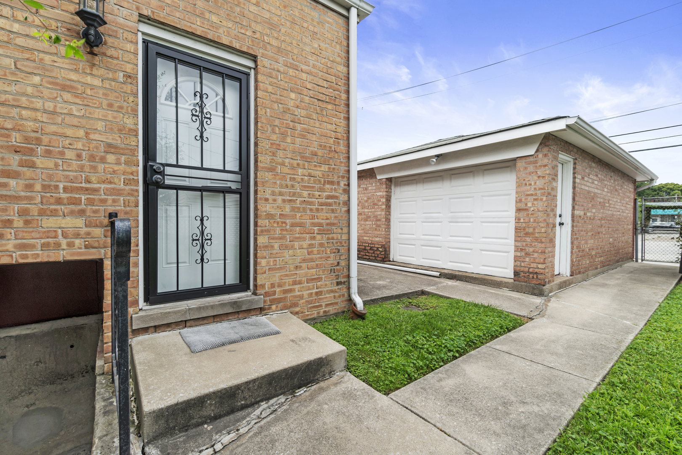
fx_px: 284
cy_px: 228
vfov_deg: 77.3
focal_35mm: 15
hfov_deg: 100.4
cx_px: 341
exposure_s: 1/40
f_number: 9
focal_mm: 10
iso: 100
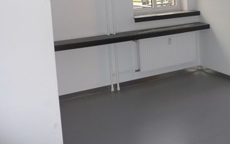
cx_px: 178
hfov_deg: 39.7
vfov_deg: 25.5
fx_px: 307
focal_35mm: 49
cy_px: 14
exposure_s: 1/30
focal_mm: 4.7
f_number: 3.3
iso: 250
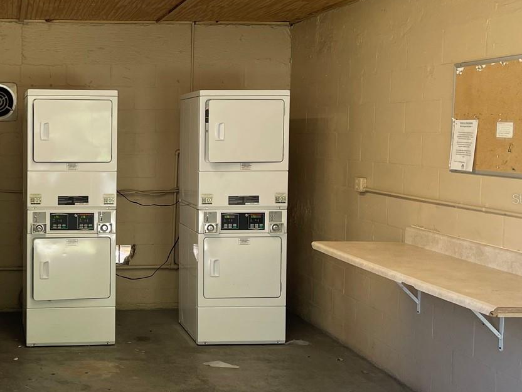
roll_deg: +0.2
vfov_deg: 29.1
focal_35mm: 50
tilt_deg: -5.0
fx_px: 754
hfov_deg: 36.2
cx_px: 70
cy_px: 199
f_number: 1.6
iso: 64
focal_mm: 4.2
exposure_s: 1/120
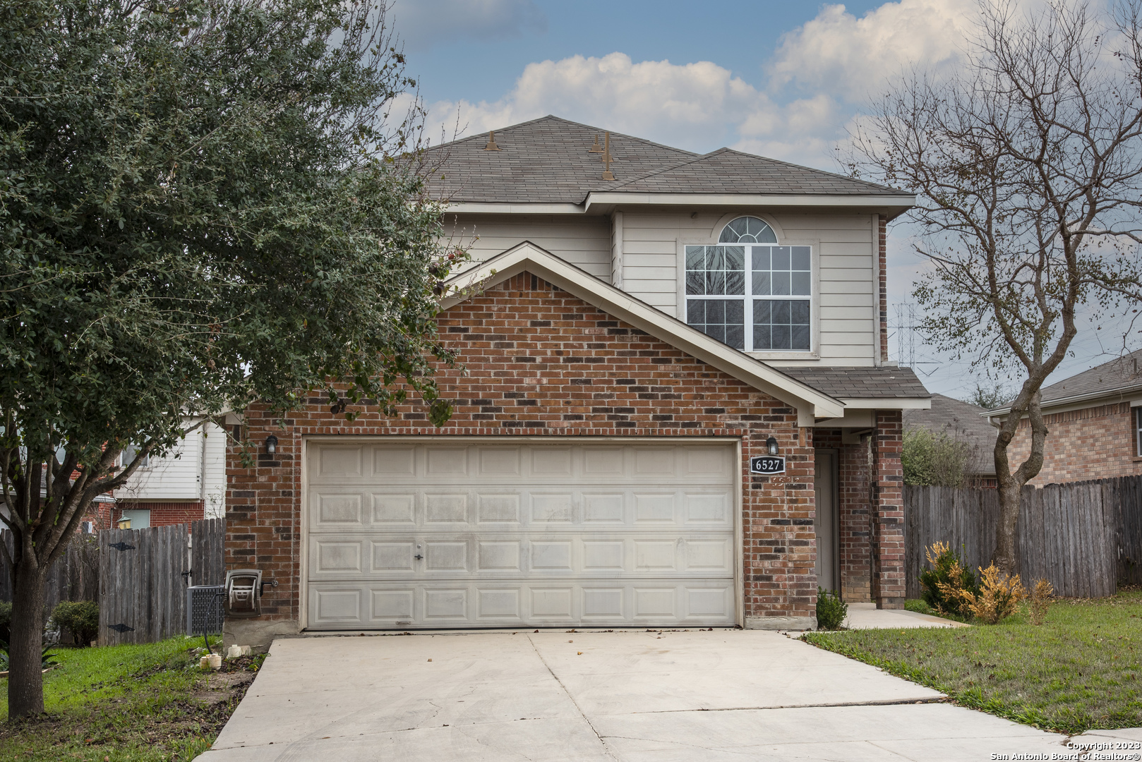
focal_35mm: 52
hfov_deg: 38.2
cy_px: 381
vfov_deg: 26.0
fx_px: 1650
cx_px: 571
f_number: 9.5
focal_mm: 52
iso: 320
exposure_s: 1/90
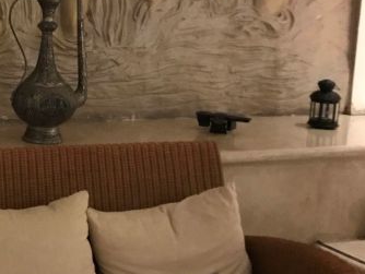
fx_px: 707
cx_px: -52
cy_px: 86
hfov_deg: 26.3
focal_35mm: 67
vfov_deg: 21.9
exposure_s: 1/4
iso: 125
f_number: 1.8
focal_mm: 3.99
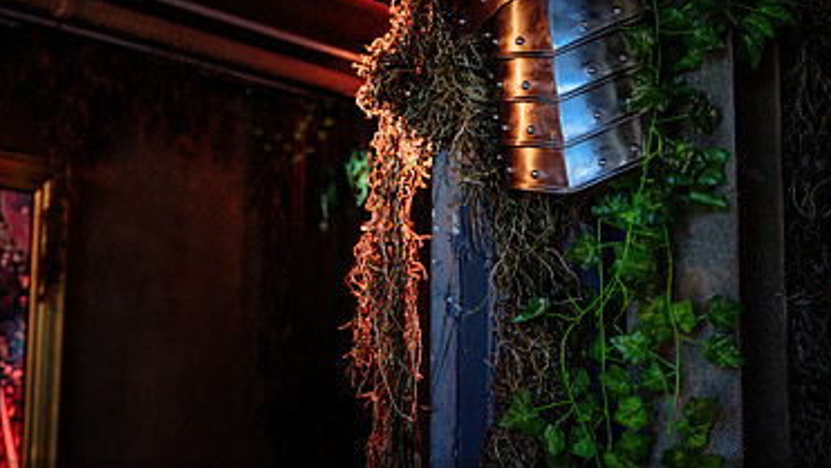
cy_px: 227
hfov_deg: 40.2
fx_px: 1102
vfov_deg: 24.0
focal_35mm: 50
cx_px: 215
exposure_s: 1/30
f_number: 4
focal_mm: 30.5
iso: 800
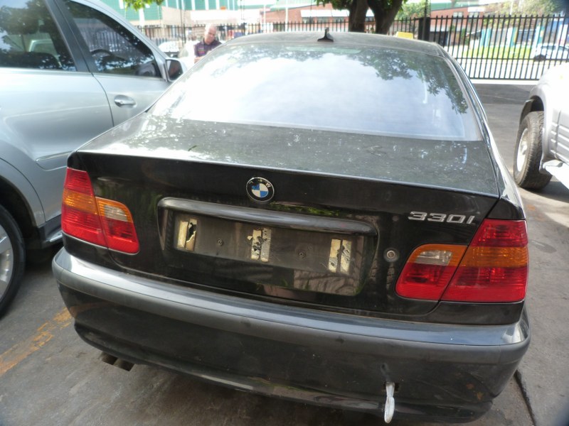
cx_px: 284
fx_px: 411
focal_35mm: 25
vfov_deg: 54.9
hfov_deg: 69.4
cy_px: 213
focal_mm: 4.5
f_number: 2.8
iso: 125
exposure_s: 1/60
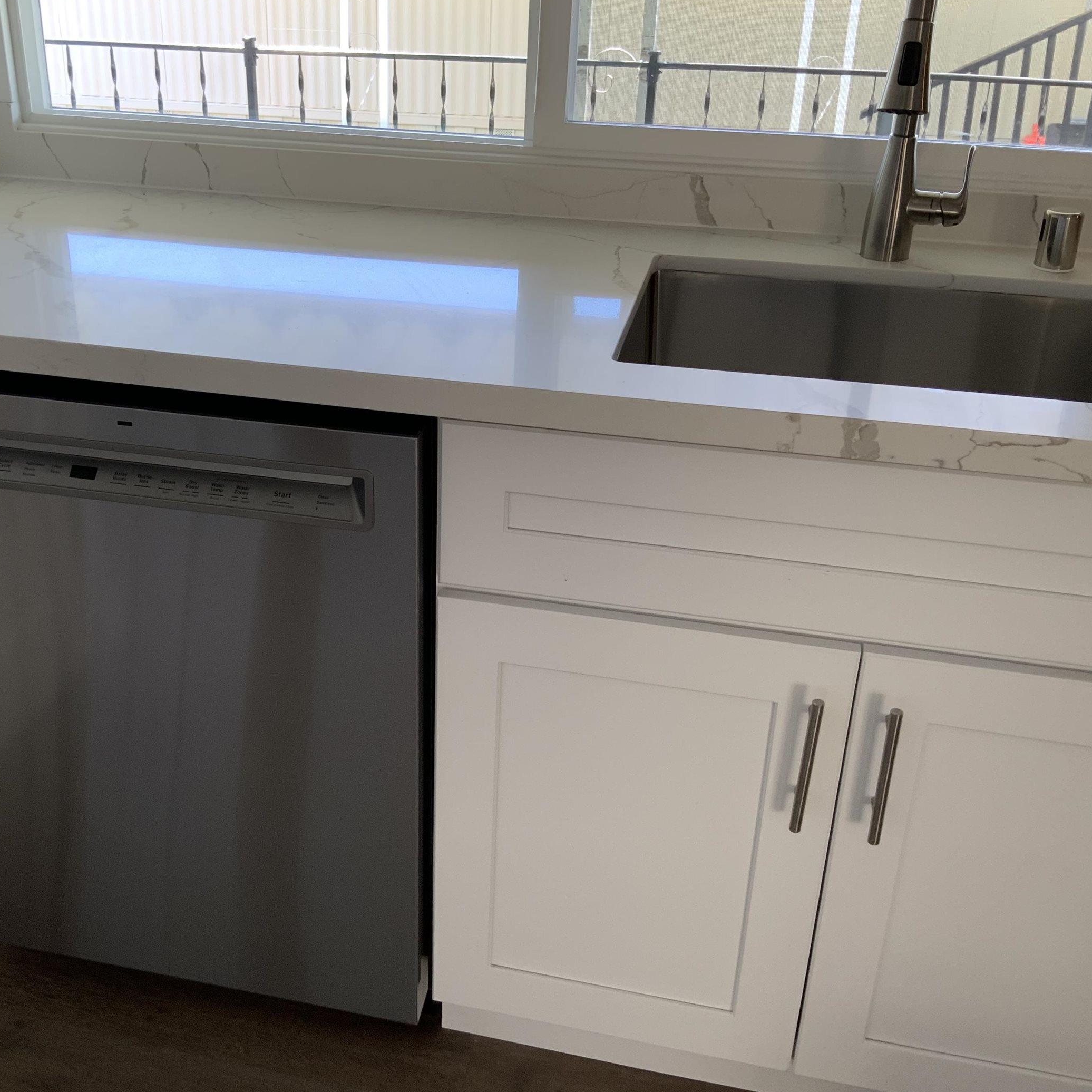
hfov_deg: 43.6
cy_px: 541
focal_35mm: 38
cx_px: 440
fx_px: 1356
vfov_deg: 43.9
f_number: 1.8
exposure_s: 1/120
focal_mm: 3
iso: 64
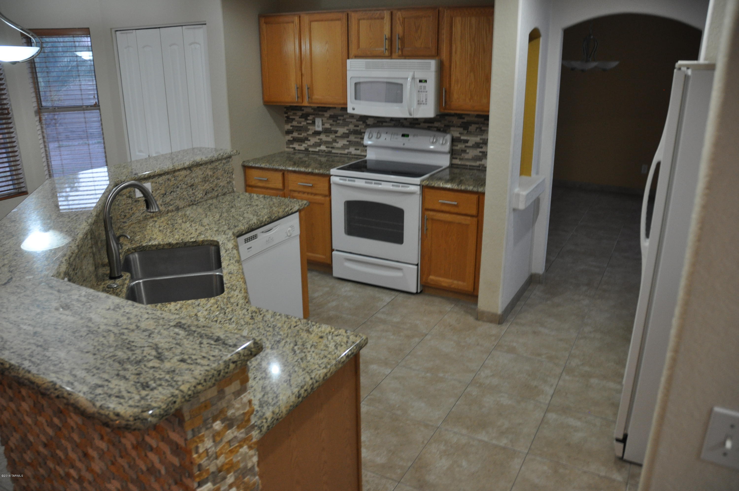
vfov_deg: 47.8
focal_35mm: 27
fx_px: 554
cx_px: 370
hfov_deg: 67.4
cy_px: 246
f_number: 3.5
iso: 800
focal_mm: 18
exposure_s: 1/30
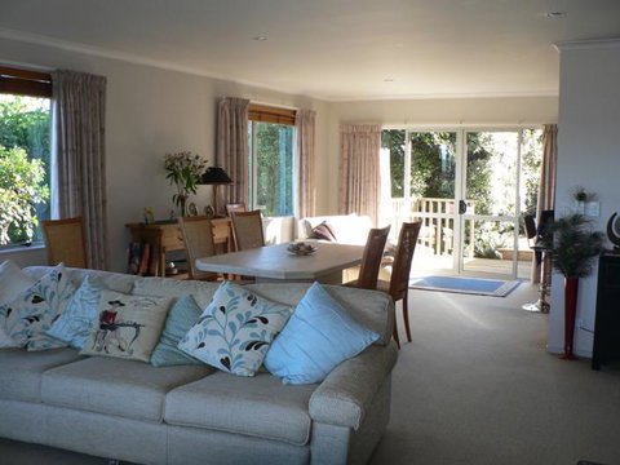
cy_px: 232
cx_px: 310
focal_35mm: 36
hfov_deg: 51.4
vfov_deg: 39.7
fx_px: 645
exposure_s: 1/60
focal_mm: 6
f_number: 2.8
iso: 80
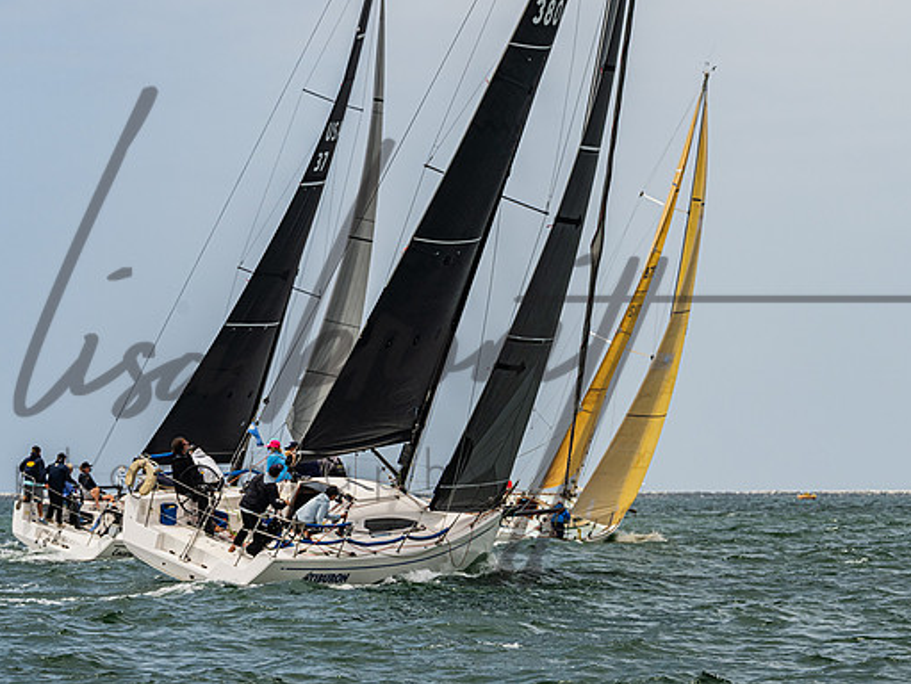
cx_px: 444
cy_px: 283
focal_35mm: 213
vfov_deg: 7.0
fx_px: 5610
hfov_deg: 9.3
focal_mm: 145
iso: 400
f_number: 8
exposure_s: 1/2000
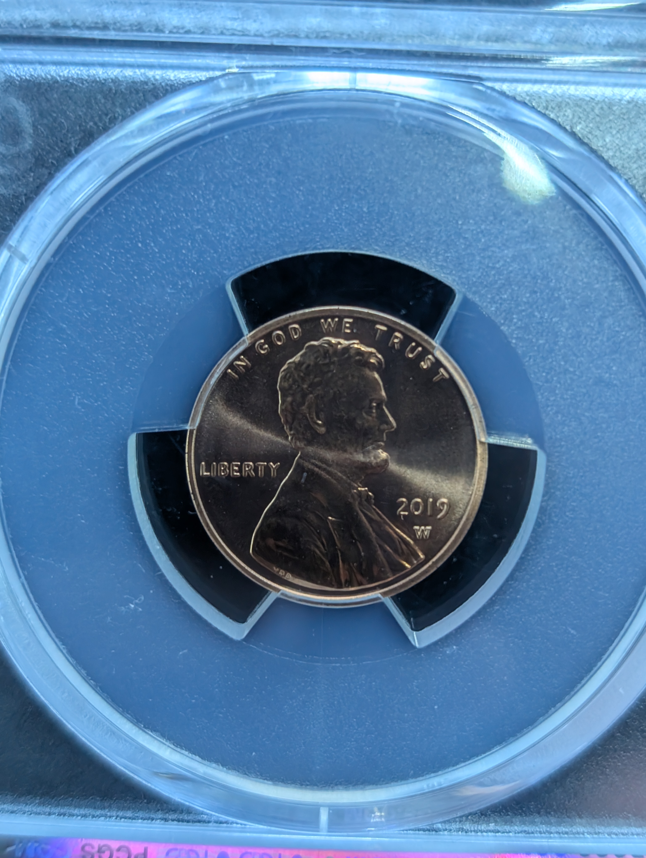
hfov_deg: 29.7
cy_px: 429
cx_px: 323
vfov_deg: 38.9
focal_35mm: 49
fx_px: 1216
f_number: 1.68
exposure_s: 1/120
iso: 202
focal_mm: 6.9
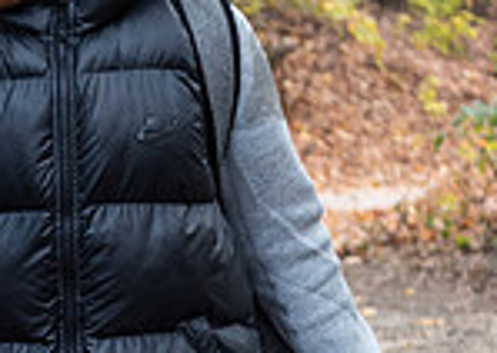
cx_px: -125
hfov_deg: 7.1
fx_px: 3961
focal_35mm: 281
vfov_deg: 5.1
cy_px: 319
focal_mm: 58
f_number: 4.5
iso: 400
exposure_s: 1/250
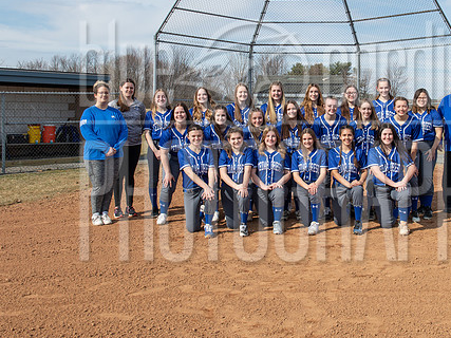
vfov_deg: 32.6
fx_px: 573
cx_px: 298
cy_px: 120
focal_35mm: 44
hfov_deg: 42.4
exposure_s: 1/400
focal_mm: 29
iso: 125
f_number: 7.1
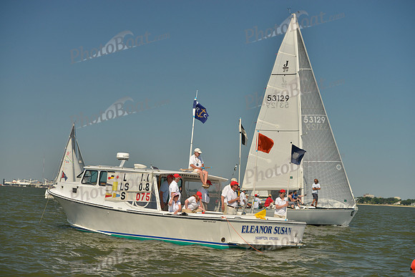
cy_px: 138
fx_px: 807
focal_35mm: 70
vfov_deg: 19.5
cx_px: 208
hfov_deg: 28.8
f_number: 5.6
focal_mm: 70
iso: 200
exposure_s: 1/1250
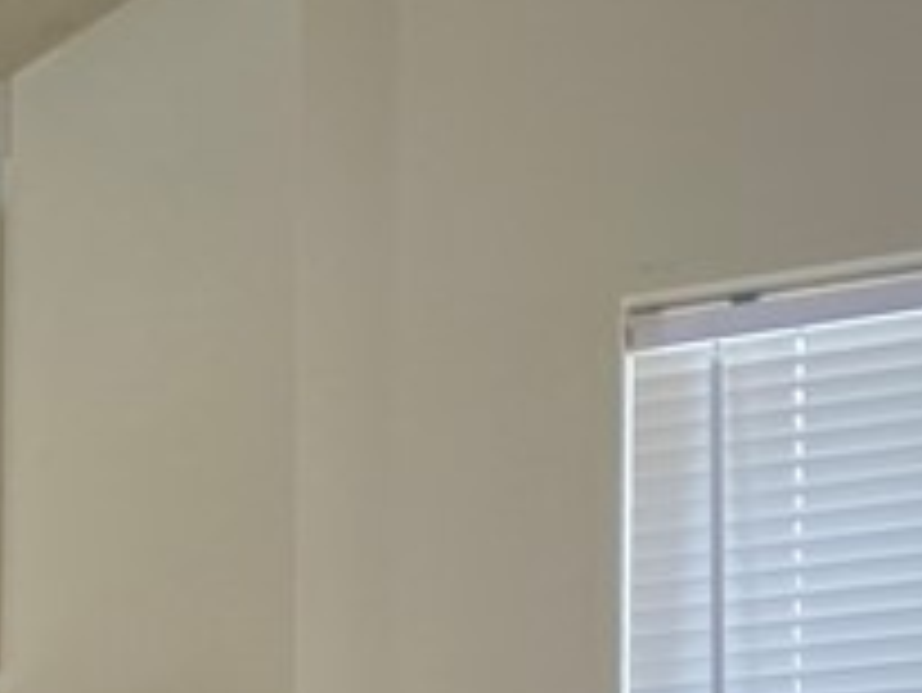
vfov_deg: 10.2
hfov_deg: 12.8
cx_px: -1057
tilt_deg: -0.6
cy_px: 1552
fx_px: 3465
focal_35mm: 130
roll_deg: -0.3
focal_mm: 4.25
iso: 100
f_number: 1.8
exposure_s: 1/120
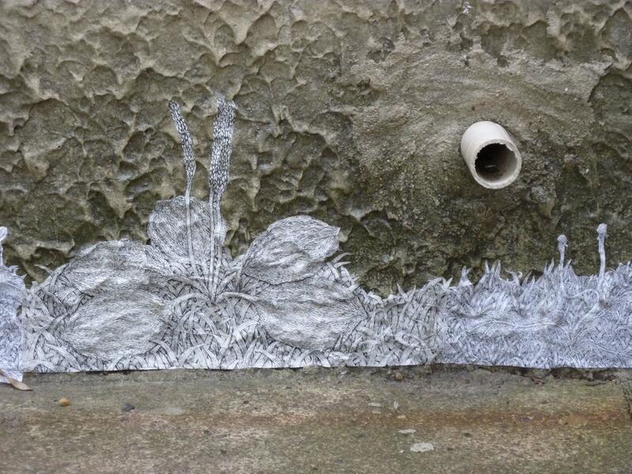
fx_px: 2501
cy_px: 237
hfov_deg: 14.4
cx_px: 316
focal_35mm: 137
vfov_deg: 10.8
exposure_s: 1/80
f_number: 4.5
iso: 400
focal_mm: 22.5
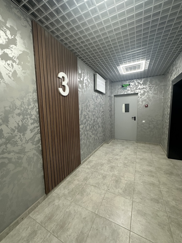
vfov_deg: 102.1
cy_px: 122
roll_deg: +1.3
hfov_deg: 85.7
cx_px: 91
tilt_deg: -5.5
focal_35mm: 14
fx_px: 98
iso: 200
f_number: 2.2
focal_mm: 2.22
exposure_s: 1/100
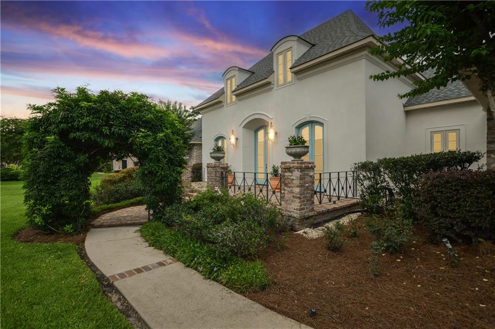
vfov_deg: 70.4
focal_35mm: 17
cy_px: 164
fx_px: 234
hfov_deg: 93.3
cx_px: 248
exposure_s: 1/500
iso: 400
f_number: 11
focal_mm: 17
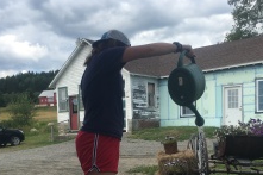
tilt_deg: -3.3
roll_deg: +2.1
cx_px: 150
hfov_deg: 39.5
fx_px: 365
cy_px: 149
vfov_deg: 26.3
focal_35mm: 50
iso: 25
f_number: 2.2
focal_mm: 4.15
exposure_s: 1/1054
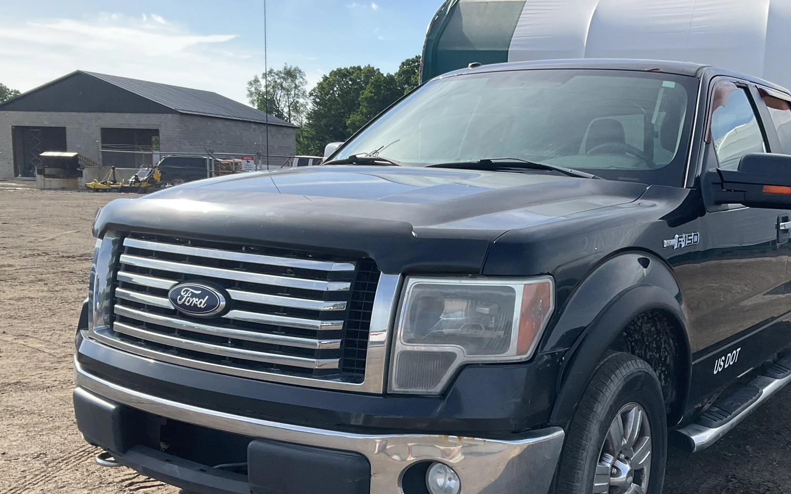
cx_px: 501
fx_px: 884
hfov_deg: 47.7
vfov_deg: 31.0
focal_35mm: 41
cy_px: 332
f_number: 1.8
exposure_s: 1/997
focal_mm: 3
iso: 25
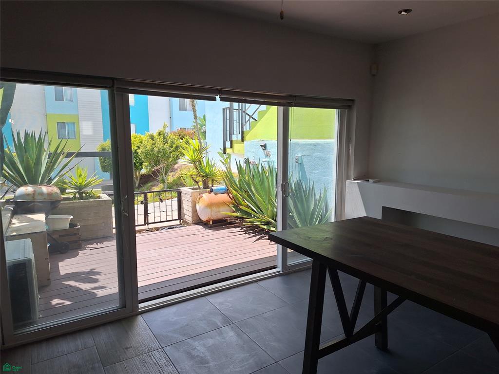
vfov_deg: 58.9
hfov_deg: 73.9
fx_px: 332
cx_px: 250
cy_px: 187
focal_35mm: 23
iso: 40
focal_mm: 5.54
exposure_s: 1/1082
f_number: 1.8
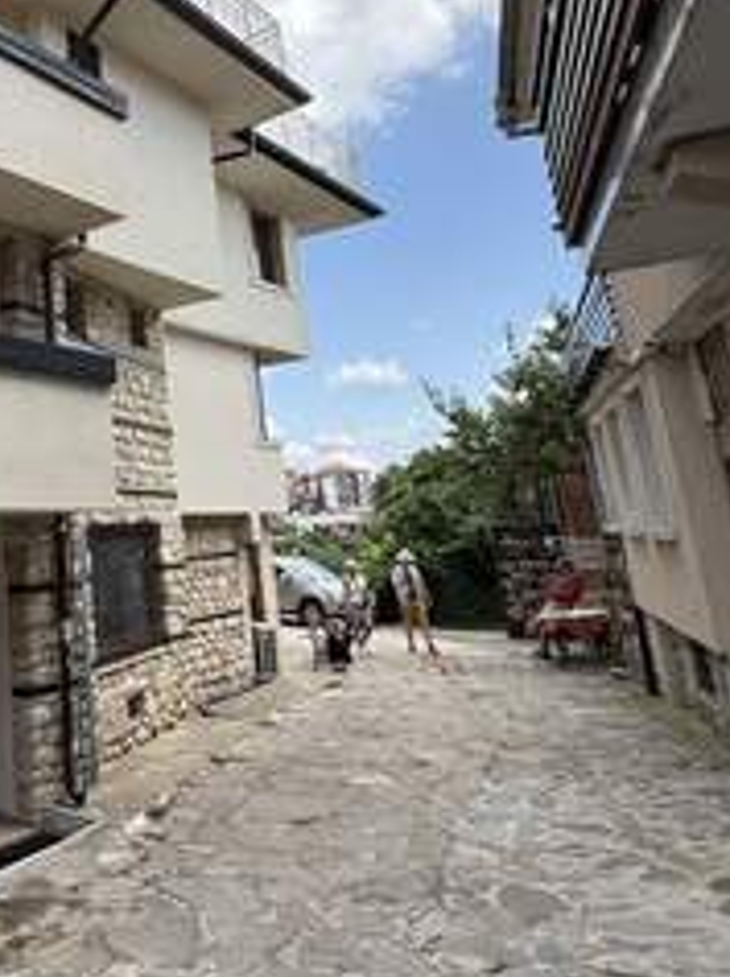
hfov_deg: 40.9
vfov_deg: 58.8
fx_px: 846
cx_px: 4
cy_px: 332
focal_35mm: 30
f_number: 2.2
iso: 64
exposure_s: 1/901
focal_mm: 2.22
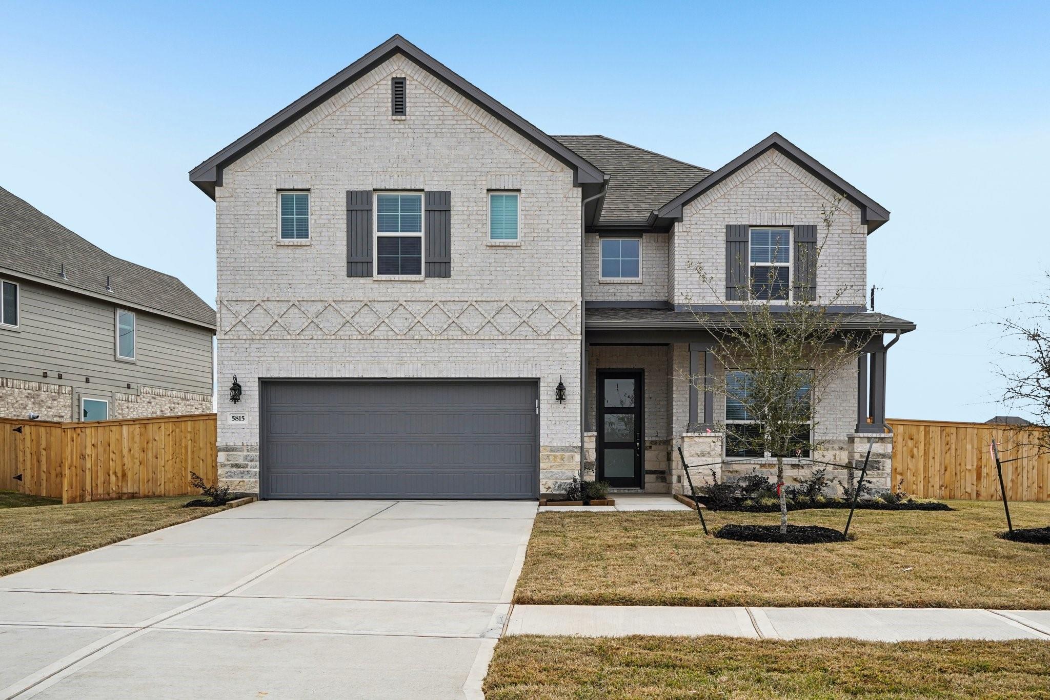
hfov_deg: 58.7
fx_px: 933
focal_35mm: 32
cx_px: 525
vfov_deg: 41.1
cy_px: 350
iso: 500
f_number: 8
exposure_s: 1/1250
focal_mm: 32
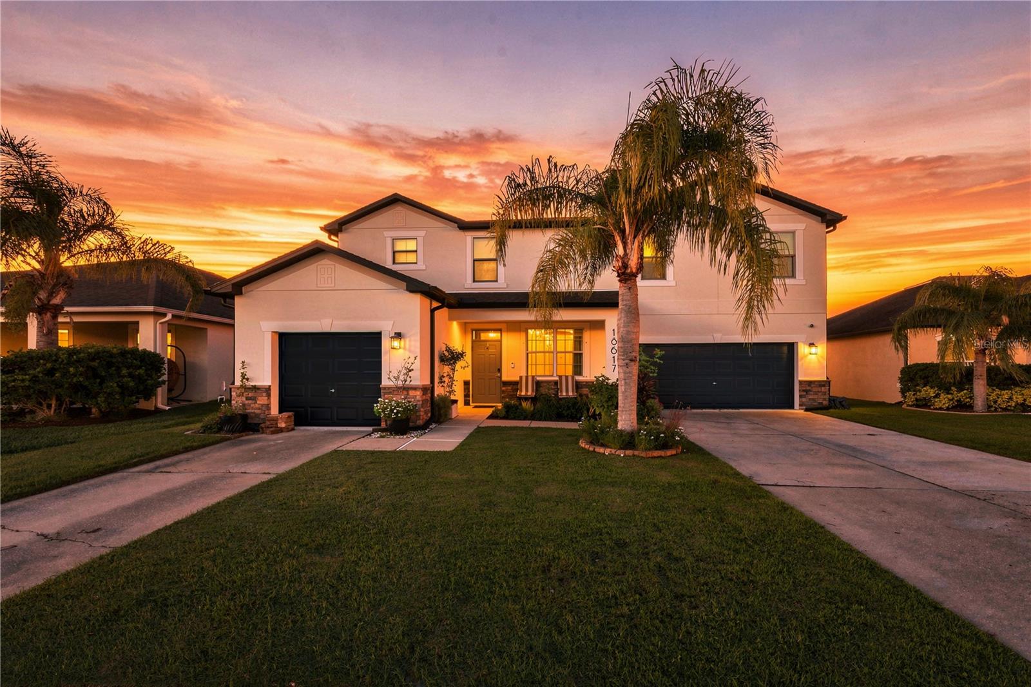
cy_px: 344
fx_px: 344
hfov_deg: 112.6
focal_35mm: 12
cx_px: 516
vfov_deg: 90.0
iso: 125
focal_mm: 8
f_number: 10
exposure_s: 1/250
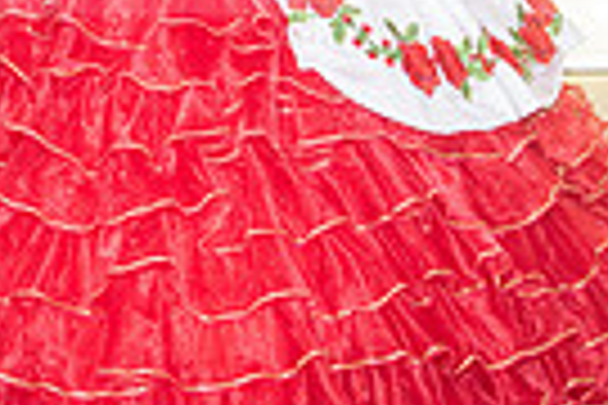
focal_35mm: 133
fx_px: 2246
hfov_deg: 15.4
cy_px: -92
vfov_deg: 10.1
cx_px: 171
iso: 800
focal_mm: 31
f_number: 3.2
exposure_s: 1/160
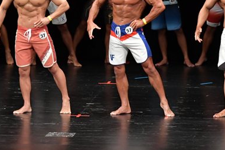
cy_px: 32
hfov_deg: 5.5
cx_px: 113
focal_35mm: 372
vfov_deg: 3.7
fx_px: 2325
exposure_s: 1/400
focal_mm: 122
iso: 3200
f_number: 5.6
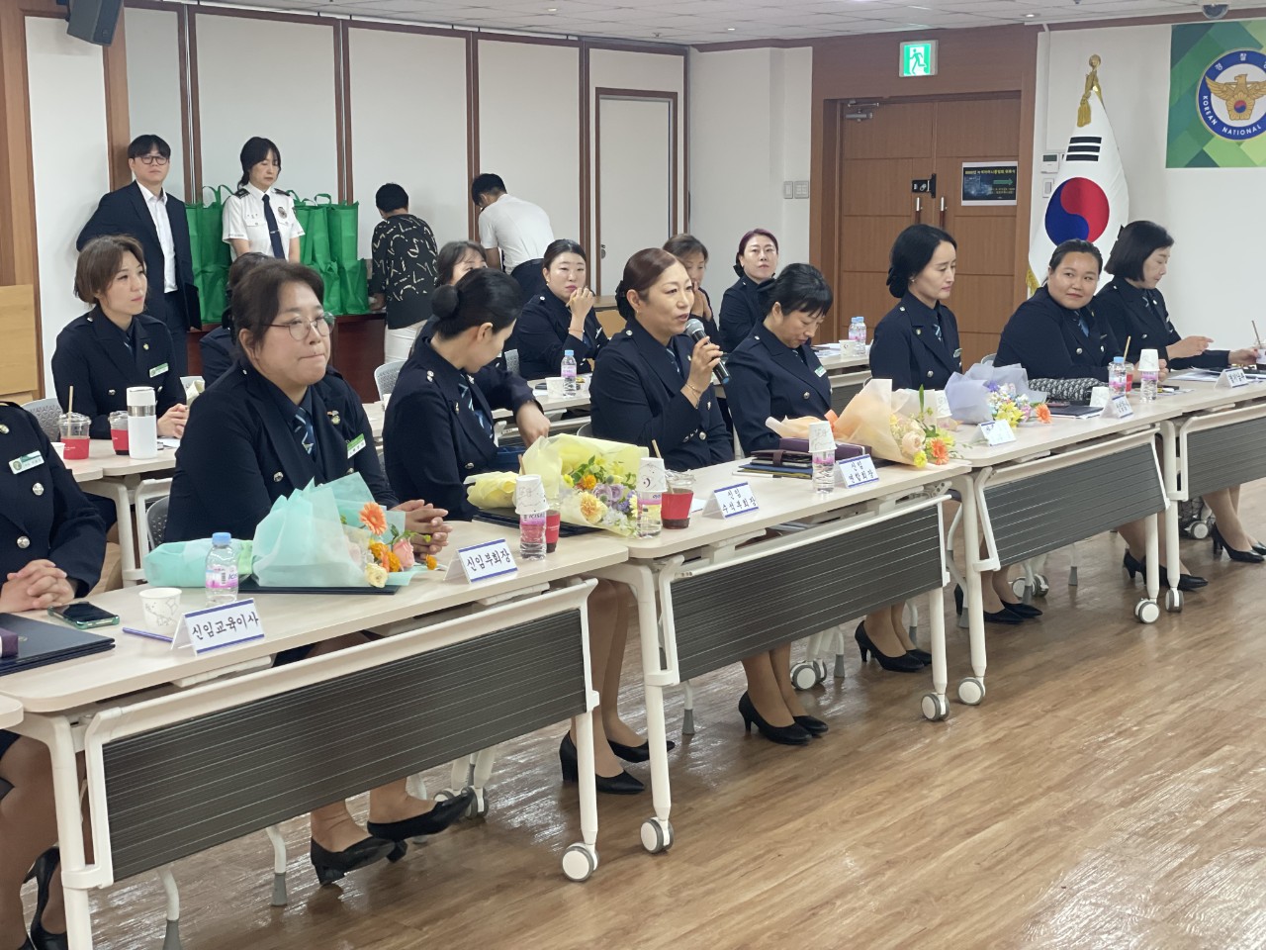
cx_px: 633
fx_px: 1902
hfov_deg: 36.8
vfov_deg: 28.0
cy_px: 475
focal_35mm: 52
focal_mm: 6
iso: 250
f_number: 2
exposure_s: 1/120
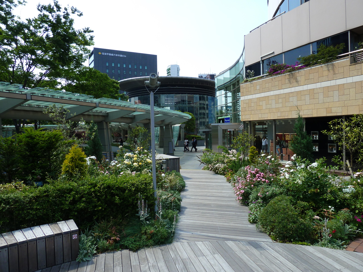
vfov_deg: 54.9
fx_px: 262
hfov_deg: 69.4
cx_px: 182
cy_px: 136
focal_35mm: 25
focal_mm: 4.1
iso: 80
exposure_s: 1/250
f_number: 4
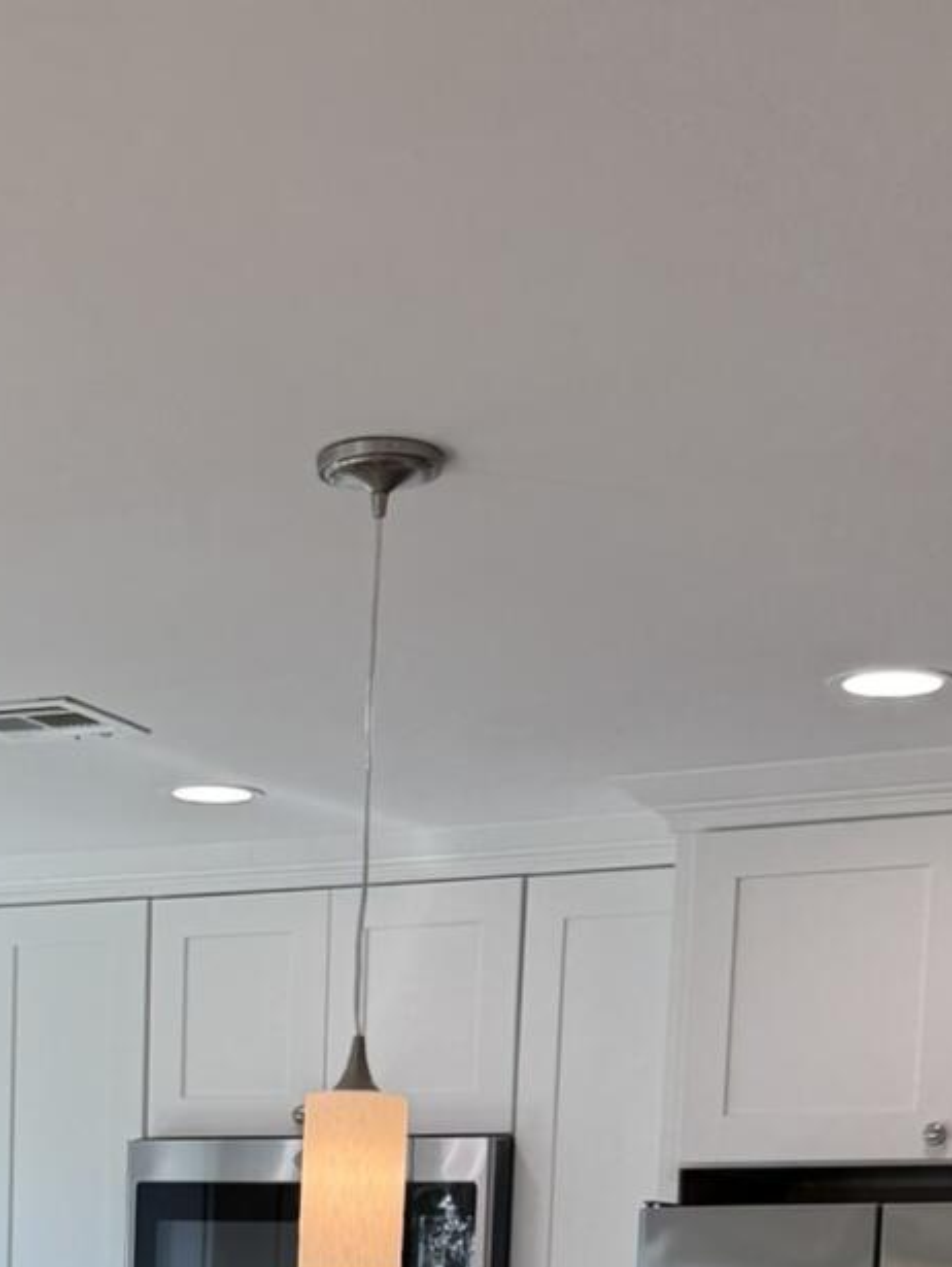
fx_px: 2857
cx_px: 134
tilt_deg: -3.7
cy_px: 1564
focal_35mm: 78
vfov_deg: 22.8
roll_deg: -0.6
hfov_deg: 18.7
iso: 100
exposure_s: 1/443
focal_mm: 6.76
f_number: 1.78
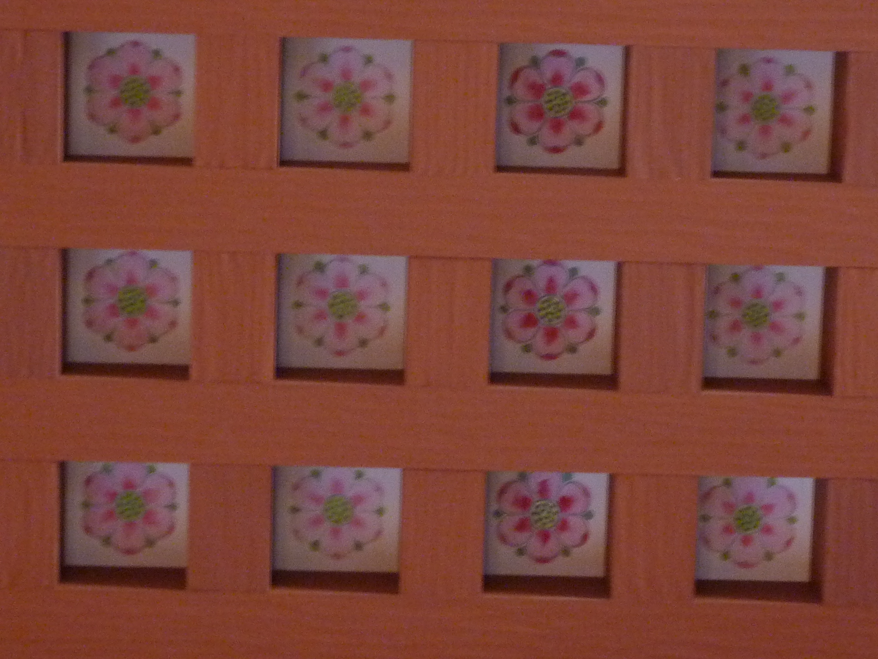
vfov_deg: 12.2
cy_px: 330
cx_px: 439
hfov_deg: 16.3
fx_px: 3069
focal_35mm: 121
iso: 400
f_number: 4.1
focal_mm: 11
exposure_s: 1/8
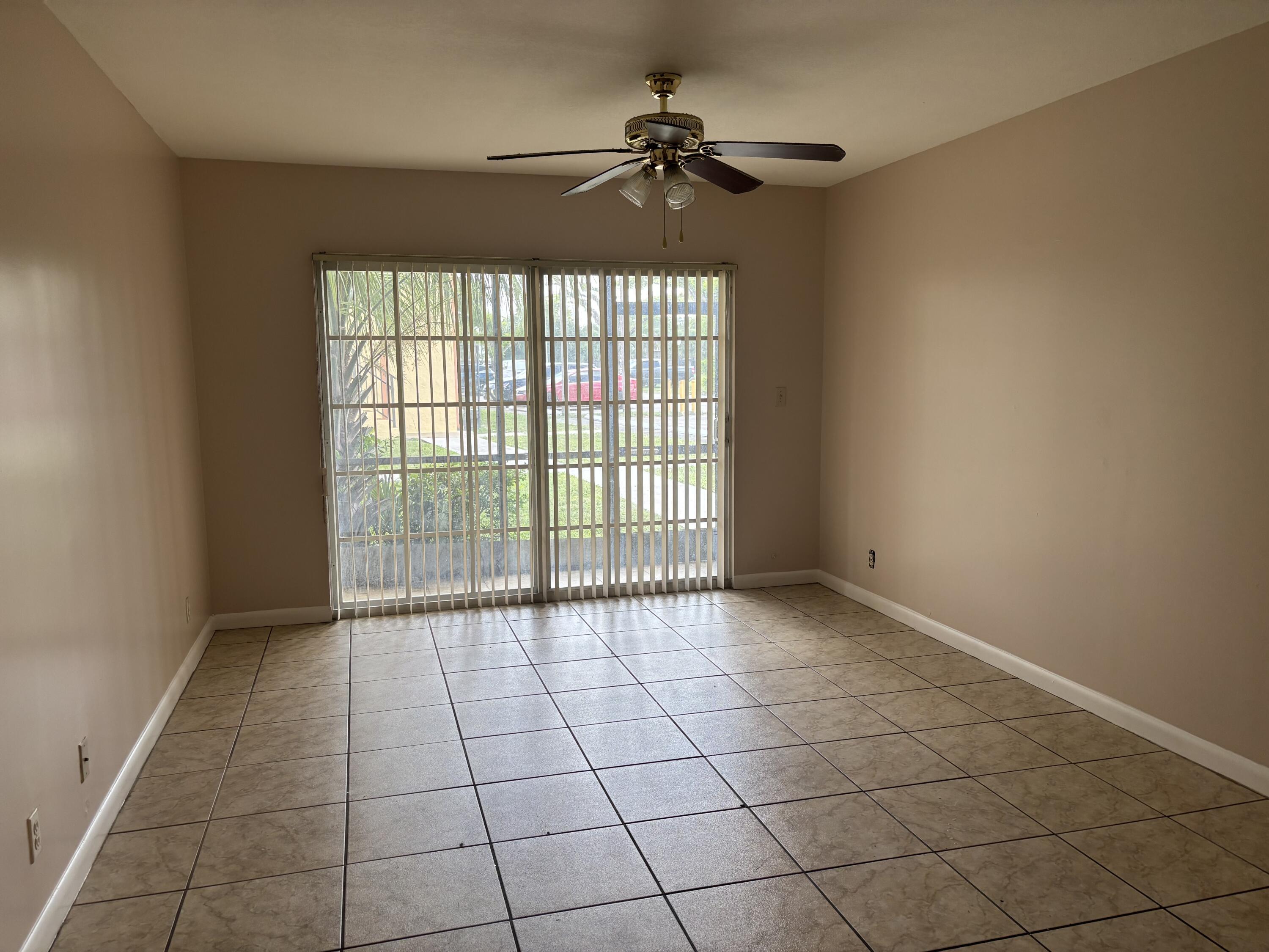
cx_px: 634
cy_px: 476
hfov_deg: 67.3
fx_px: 953
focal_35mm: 26
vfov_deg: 53.1
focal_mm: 5.96
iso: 80
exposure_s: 1/120
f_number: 1.6
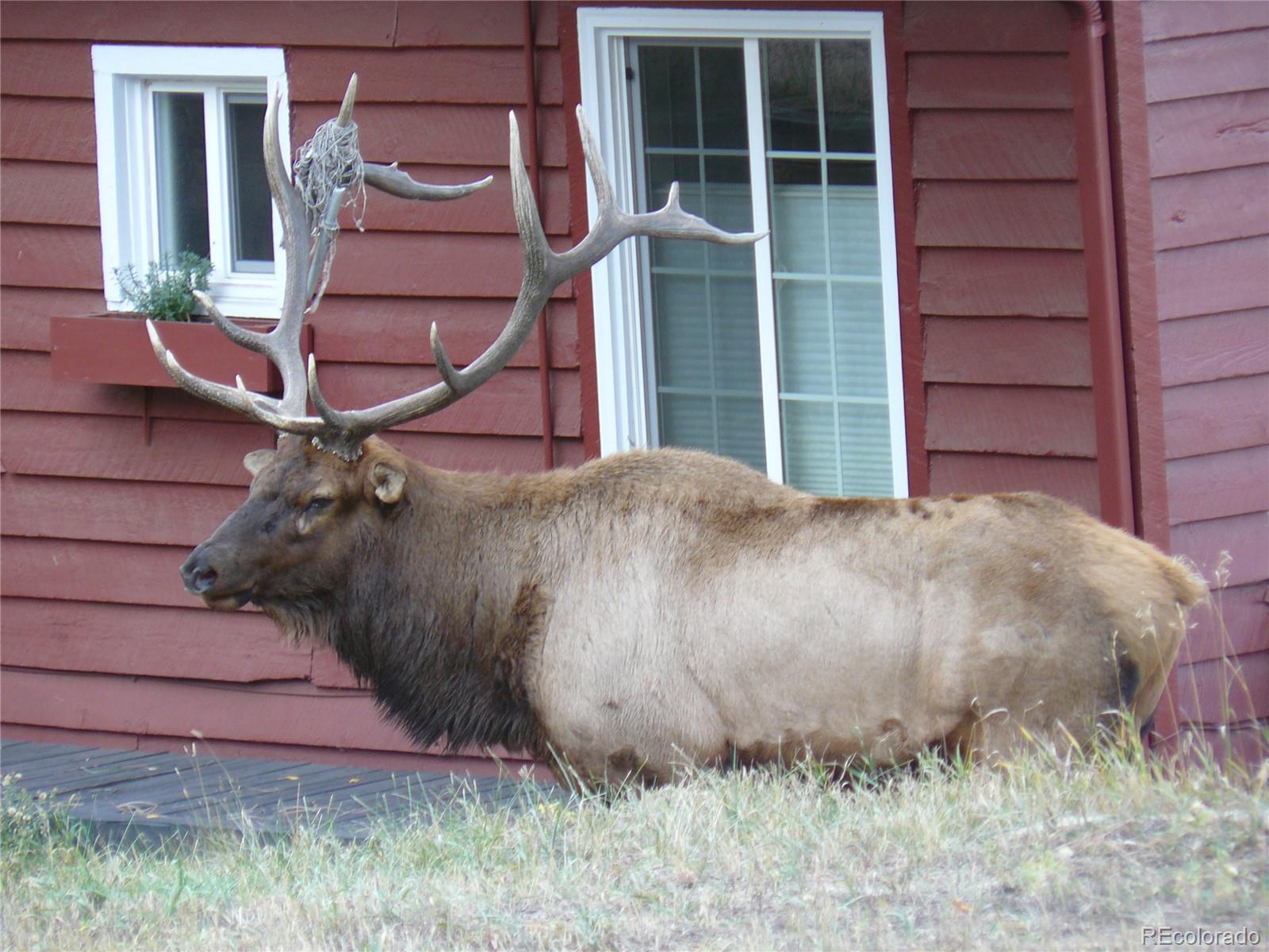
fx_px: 10851
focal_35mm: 296
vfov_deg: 5.0
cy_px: 476
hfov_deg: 6.7
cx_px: 634
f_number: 3.3
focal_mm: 49.3
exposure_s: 1/30
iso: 100
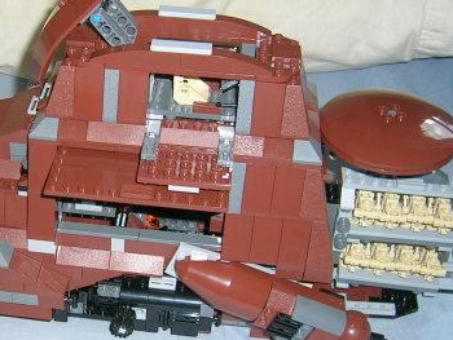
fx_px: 838
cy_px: 220
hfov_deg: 29.3
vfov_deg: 22.9
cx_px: 70
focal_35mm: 64
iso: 50
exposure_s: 1/60.1
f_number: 2.8
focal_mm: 5.4
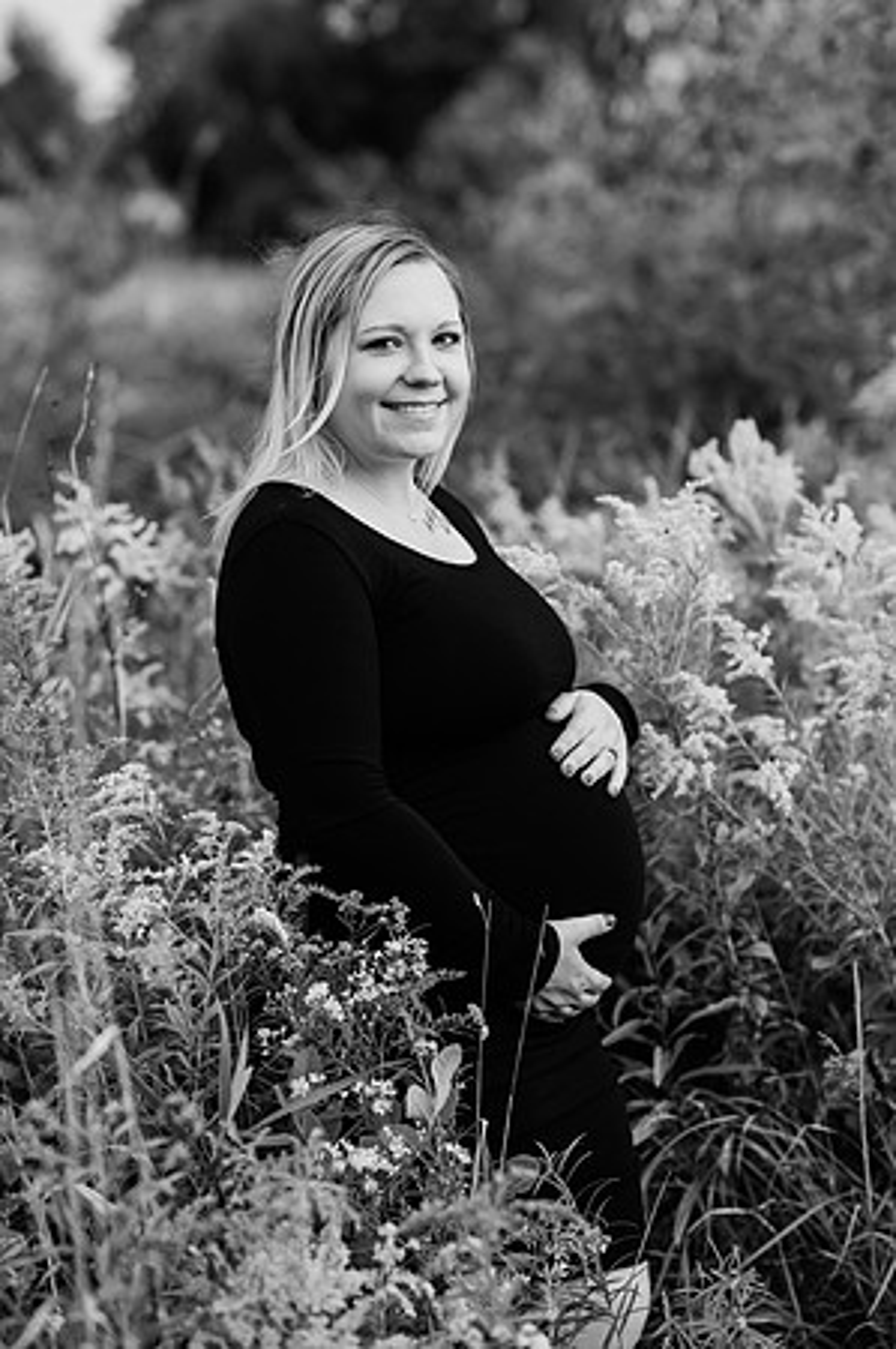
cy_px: 674
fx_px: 3180
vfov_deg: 23.9
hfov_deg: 16.0
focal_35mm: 85
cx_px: 448
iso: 200
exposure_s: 1/640
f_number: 2.8
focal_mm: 85
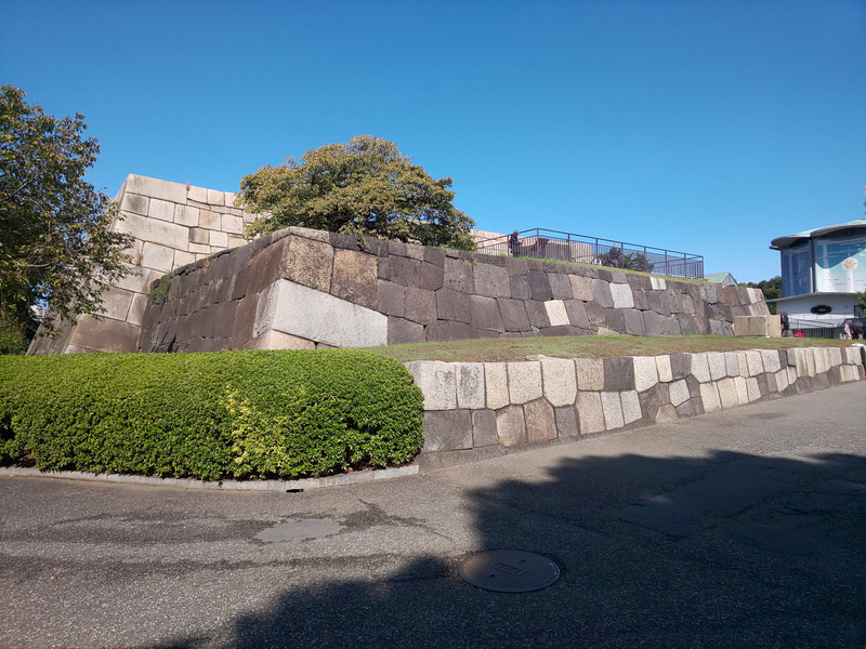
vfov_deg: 66.0
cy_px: 324
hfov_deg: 81.7
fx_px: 500
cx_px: 433
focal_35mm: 20
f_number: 1.94
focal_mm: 3.45
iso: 28
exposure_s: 1/959
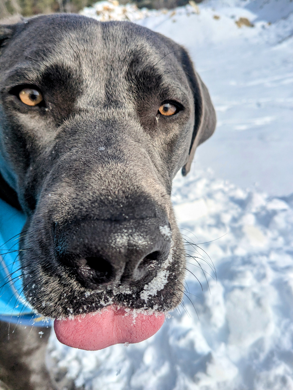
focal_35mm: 27
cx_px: 146
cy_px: 195
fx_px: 305
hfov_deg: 51.4
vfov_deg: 65.3
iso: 51
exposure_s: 1/4673
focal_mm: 4.38
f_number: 1.73
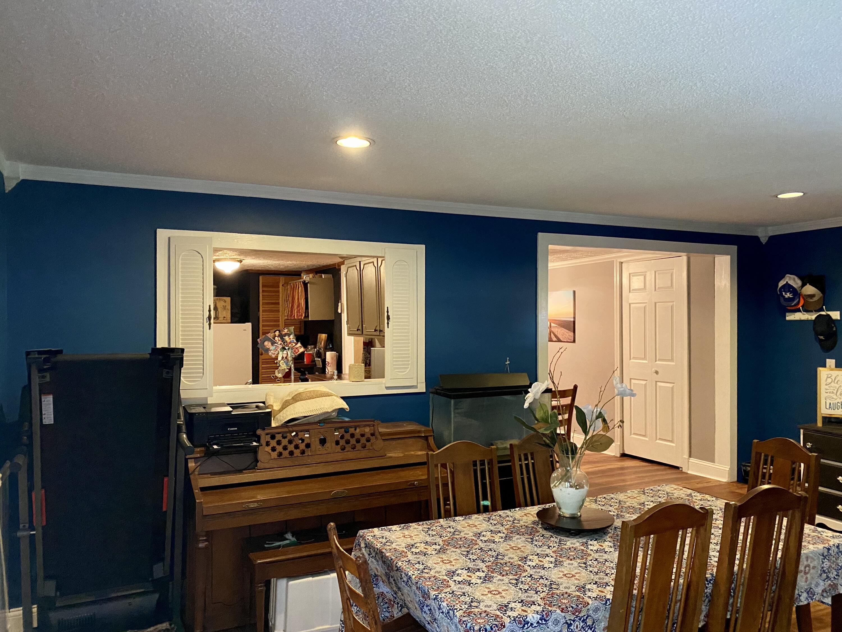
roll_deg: +0.2
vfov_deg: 53.1
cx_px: 421
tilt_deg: -1.3
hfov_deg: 67.3
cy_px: 316
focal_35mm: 26
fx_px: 632
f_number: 1.8
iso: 640
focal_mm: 4.25
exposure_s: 1/30
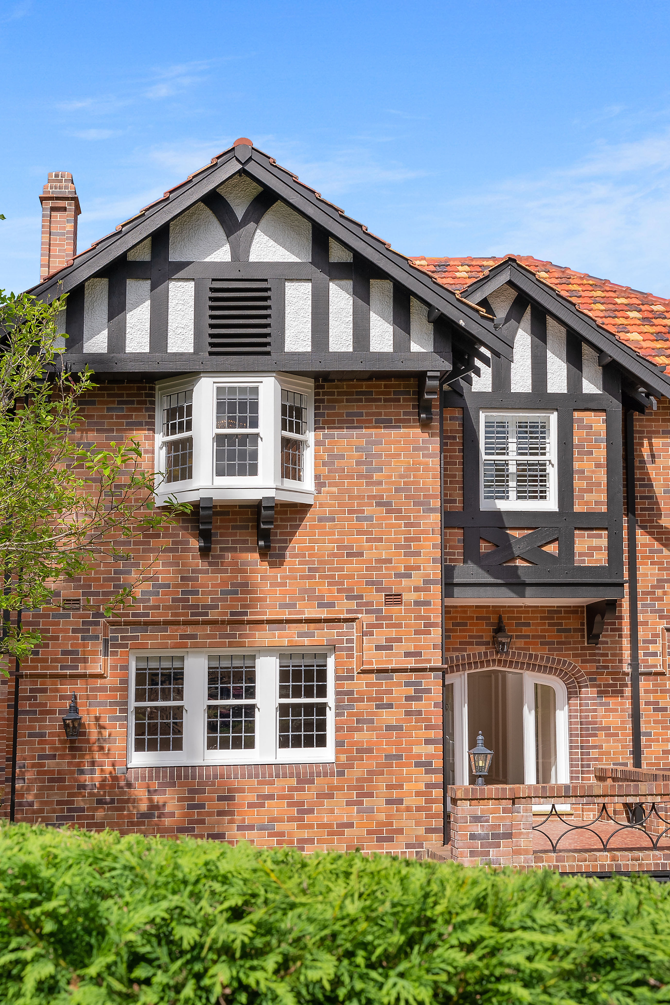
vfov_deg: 42.7
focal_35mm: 46
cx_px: 335
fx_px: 1284
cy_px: 502
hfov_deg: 29.2
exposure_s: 1/250
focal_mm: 46
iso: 400
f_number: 11
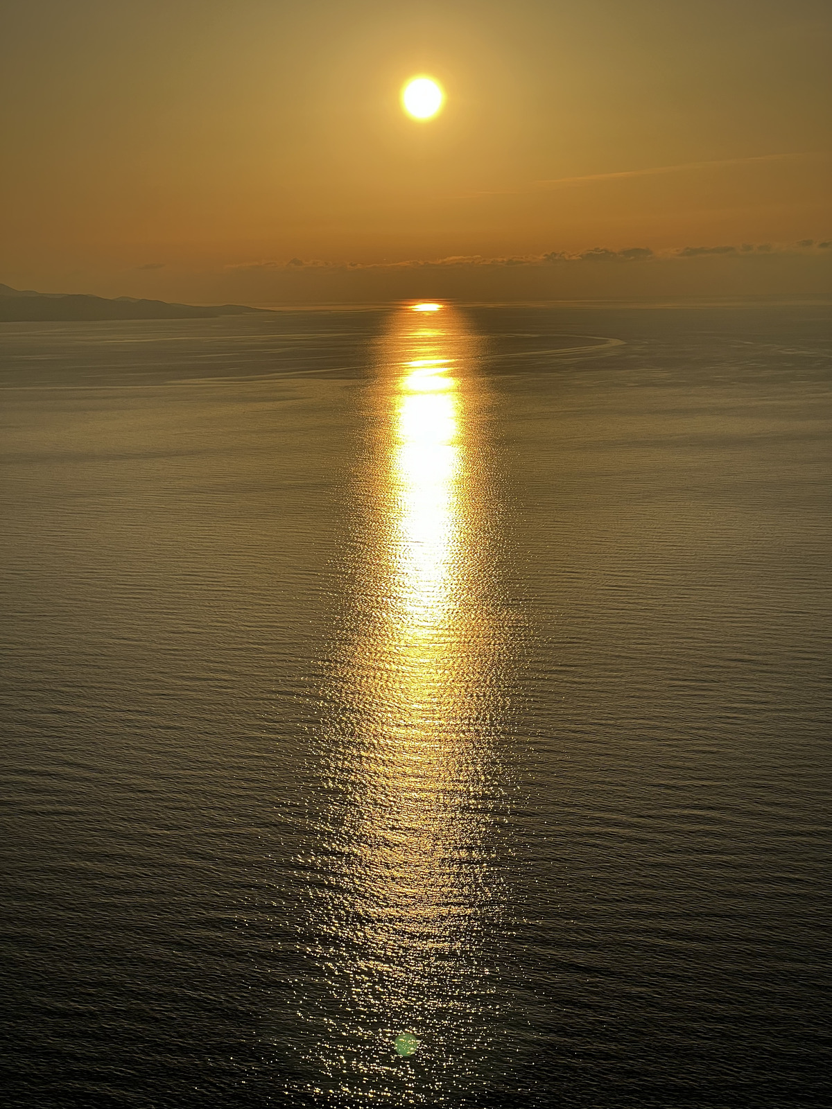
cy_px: 554
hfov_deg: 19.1
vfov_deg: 25.3
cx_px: 416
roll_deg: +0.8
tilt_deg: -5.9
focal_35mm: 77
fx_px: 2468
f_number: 2.8
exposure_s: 1/3774
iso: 25
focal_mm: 9
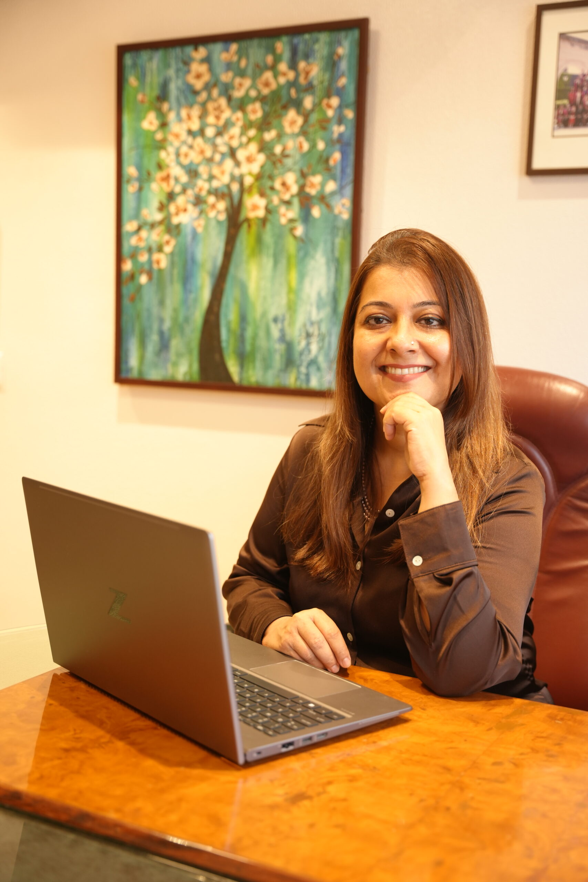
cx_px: 294
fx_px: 1058
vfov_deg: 45.2
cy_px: 441
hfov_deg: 31.1
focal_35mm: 43
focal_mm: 43.2
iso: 800
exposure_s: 1/80
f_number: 2.8
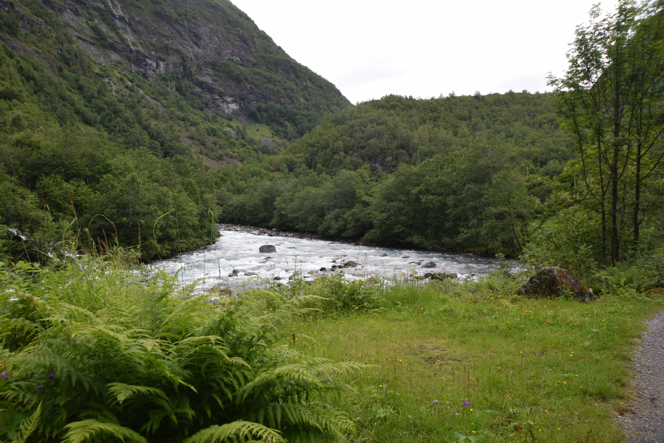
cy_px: 222
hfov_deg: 67.4
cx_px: 332
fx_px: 498
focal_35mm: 27
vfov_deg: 47.9
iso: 400
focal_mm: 18
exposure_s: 1/200
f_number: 7.1
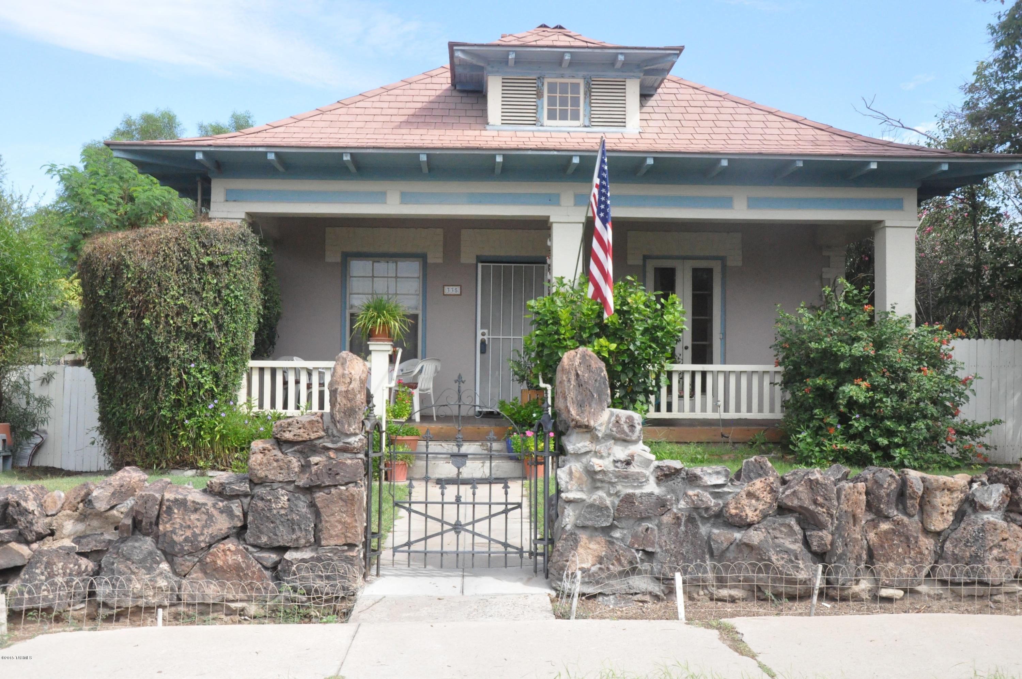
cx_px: 511
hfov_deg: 53.2
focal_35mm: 36
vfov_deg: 36.8
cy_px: 340
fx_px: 1021
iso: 2500
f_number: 9
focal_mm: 24
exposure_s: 1/2500
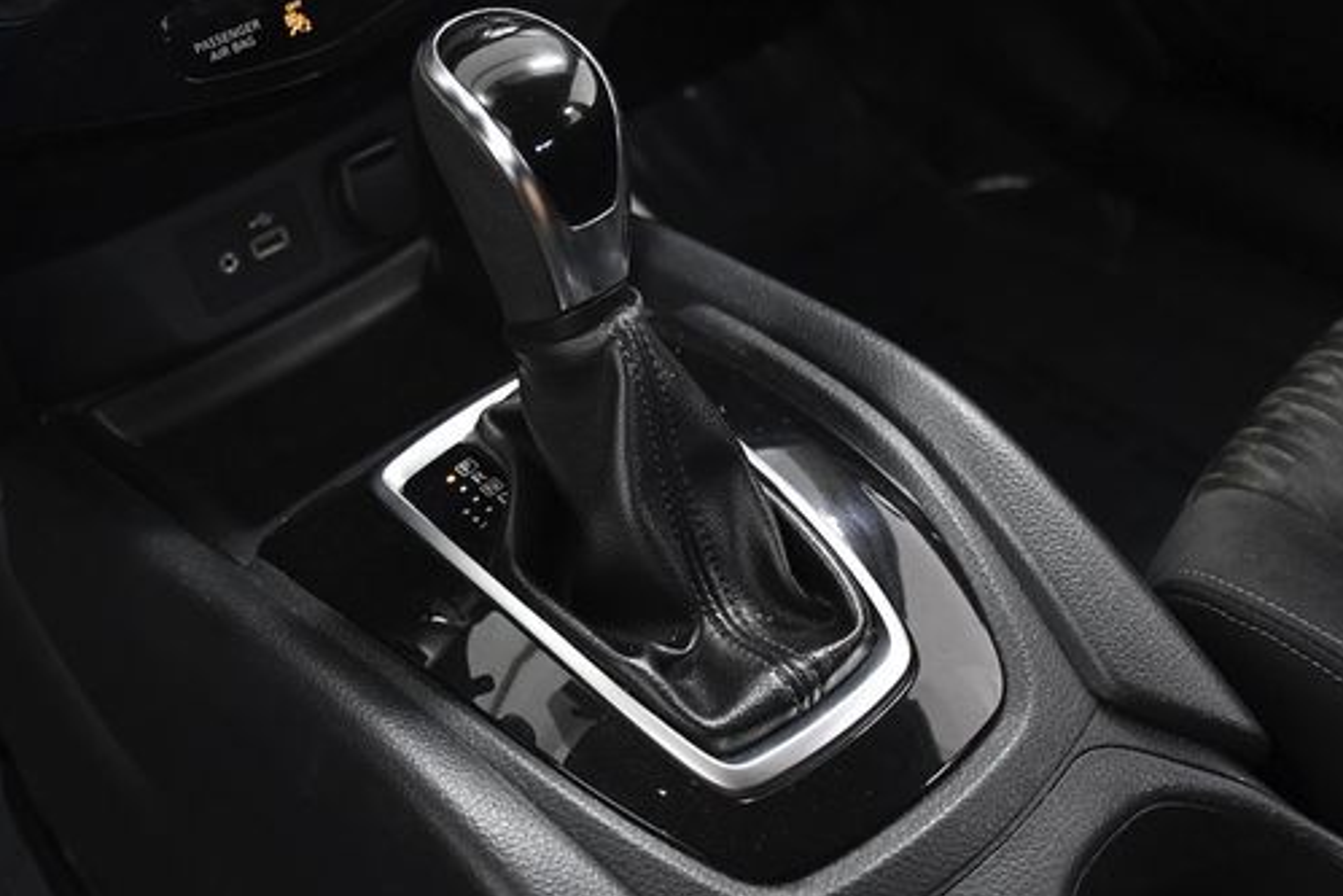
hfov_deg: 39.6
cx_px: 619
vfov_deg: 27.0
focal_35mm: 50
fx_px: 1866
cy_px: 397
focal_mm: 26
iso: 2500
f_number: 3.8
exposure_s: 1/320
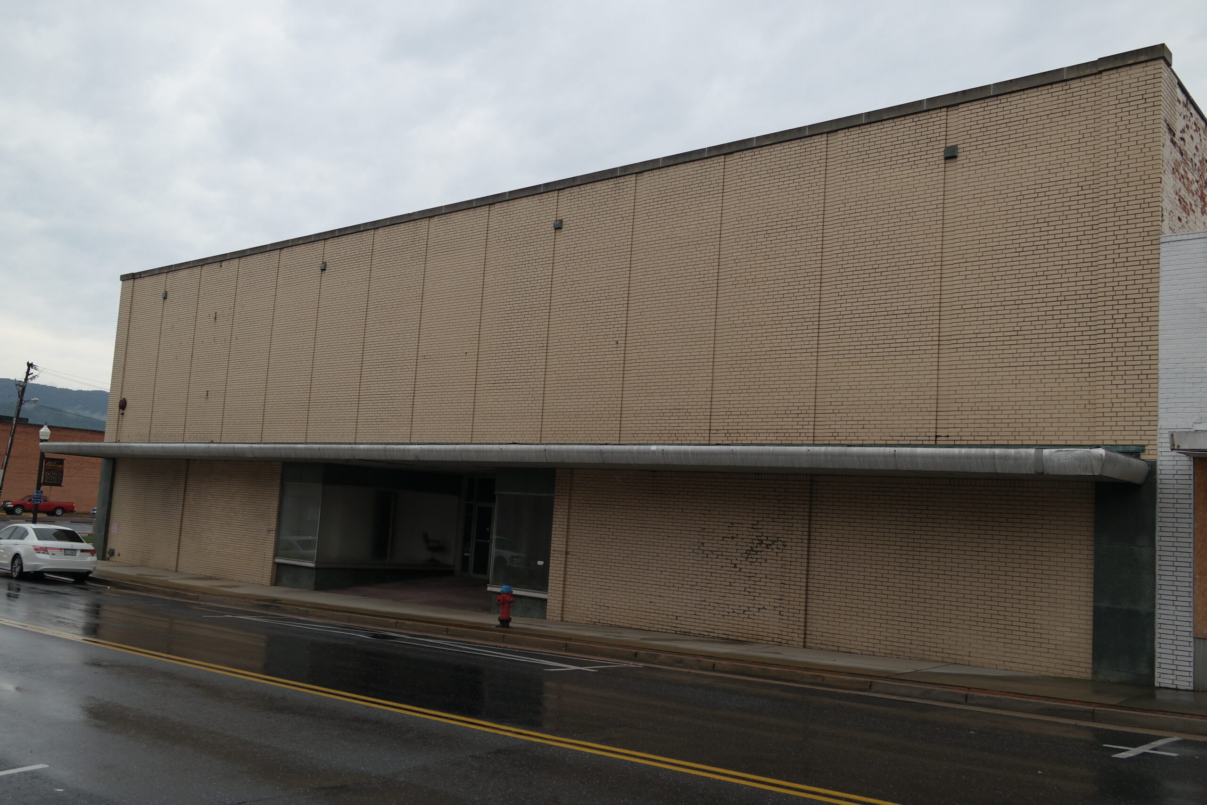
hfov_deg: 61.9
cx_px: 604
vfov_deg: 43.6
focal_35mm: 30
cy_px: 402
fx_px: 1006
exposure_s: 1/125
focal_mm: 20
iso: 100
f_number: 4
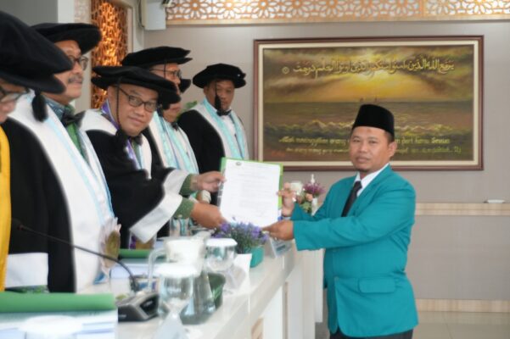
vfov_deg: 21.1
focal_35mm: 64
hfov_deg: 31.2
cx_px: 255
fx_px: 913
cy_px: 170
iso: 1250
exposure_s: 1/100
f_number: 5.6
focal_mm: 43
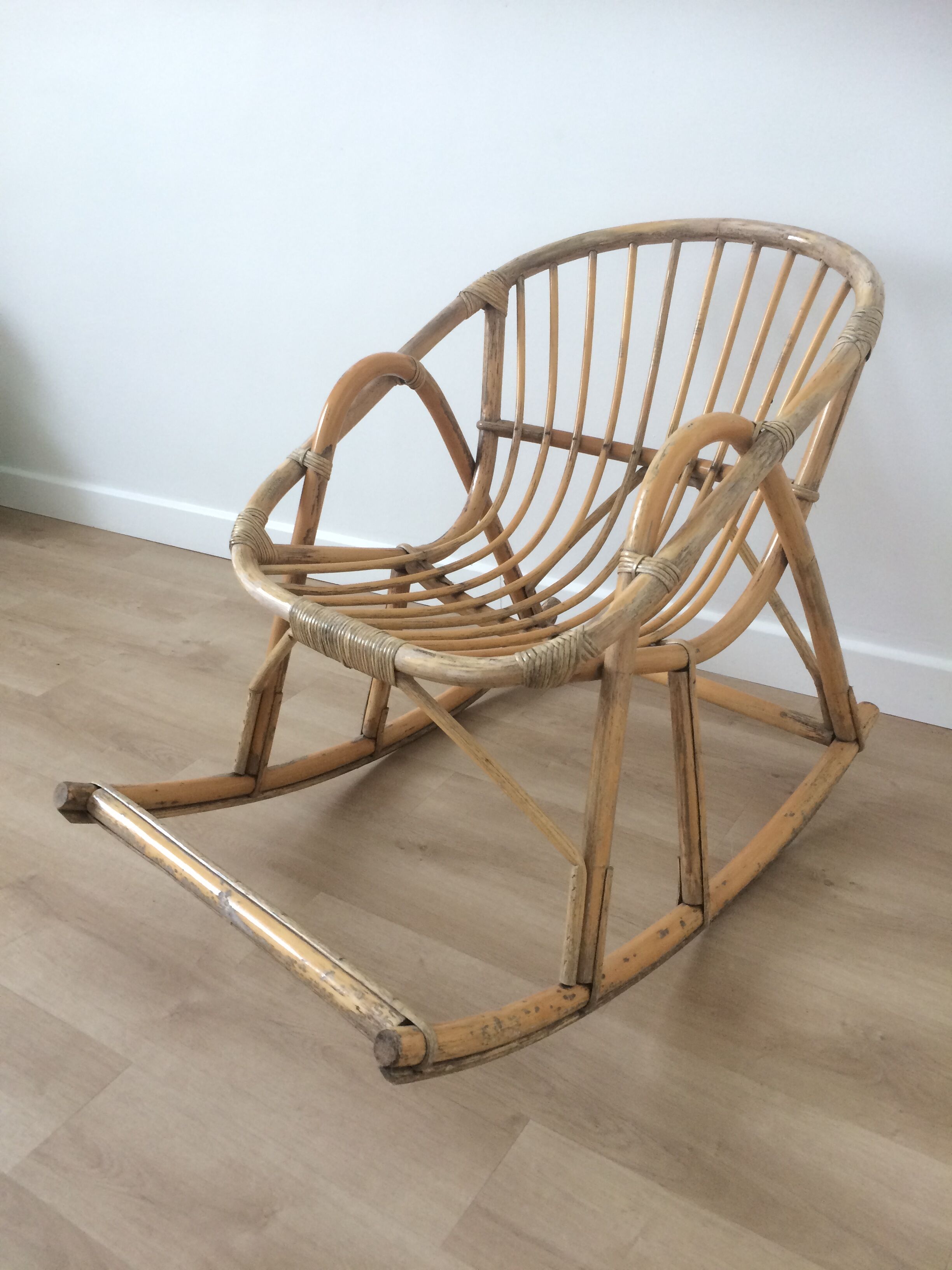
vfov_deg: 61.7
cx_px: 476
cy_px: 635
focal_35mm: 29
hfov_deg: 48.2
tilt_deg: -25.6
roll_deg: +3.4
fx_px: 1063
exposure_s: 1/33
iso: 50
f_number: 2.2
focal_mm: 4.15
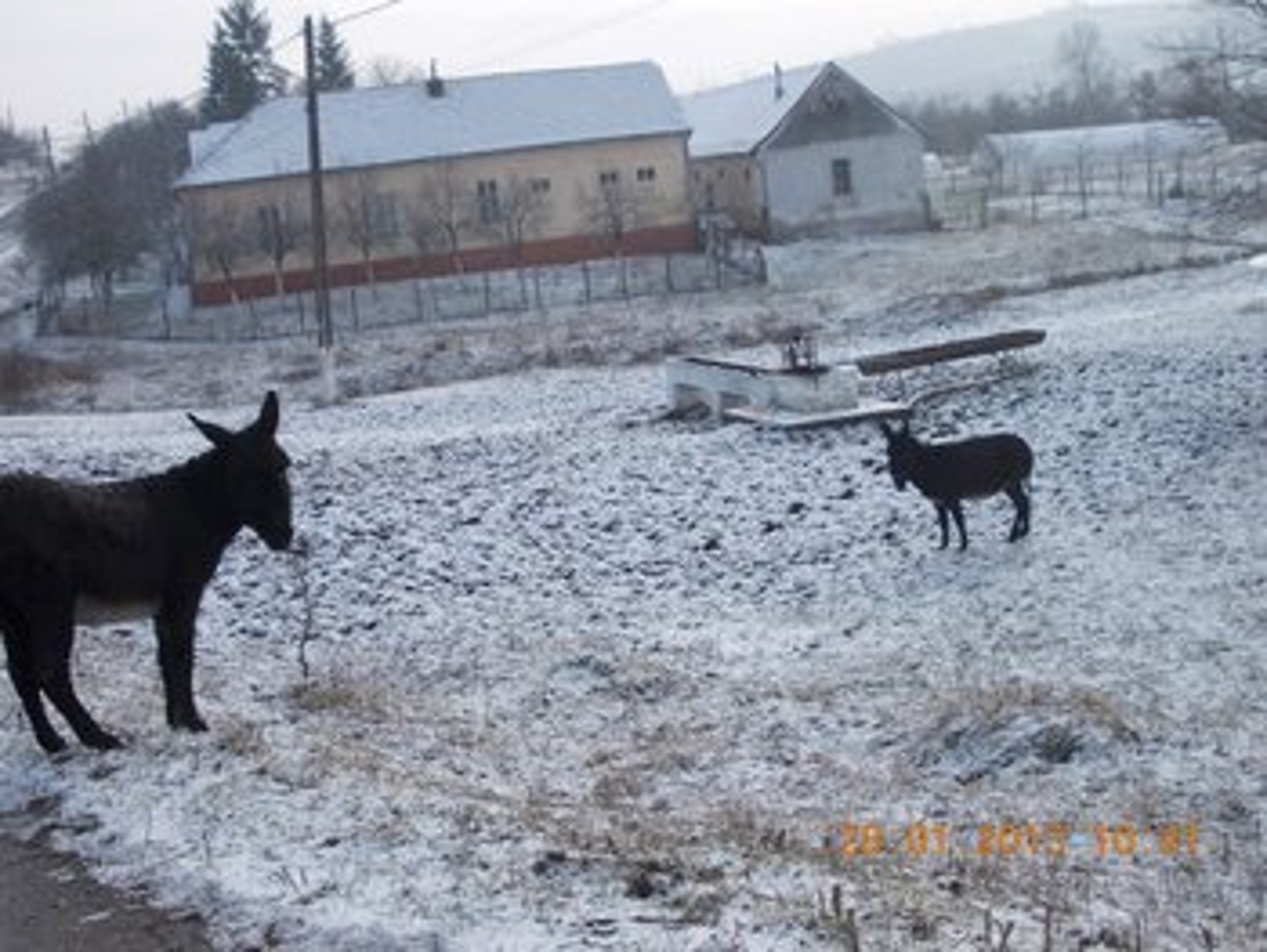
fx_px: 1575
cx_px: 634
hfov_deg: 43.8
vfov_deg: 33.6
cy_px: 476
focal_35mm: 43
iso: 80
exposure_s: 1/160
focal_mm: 6.1
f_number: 6.5
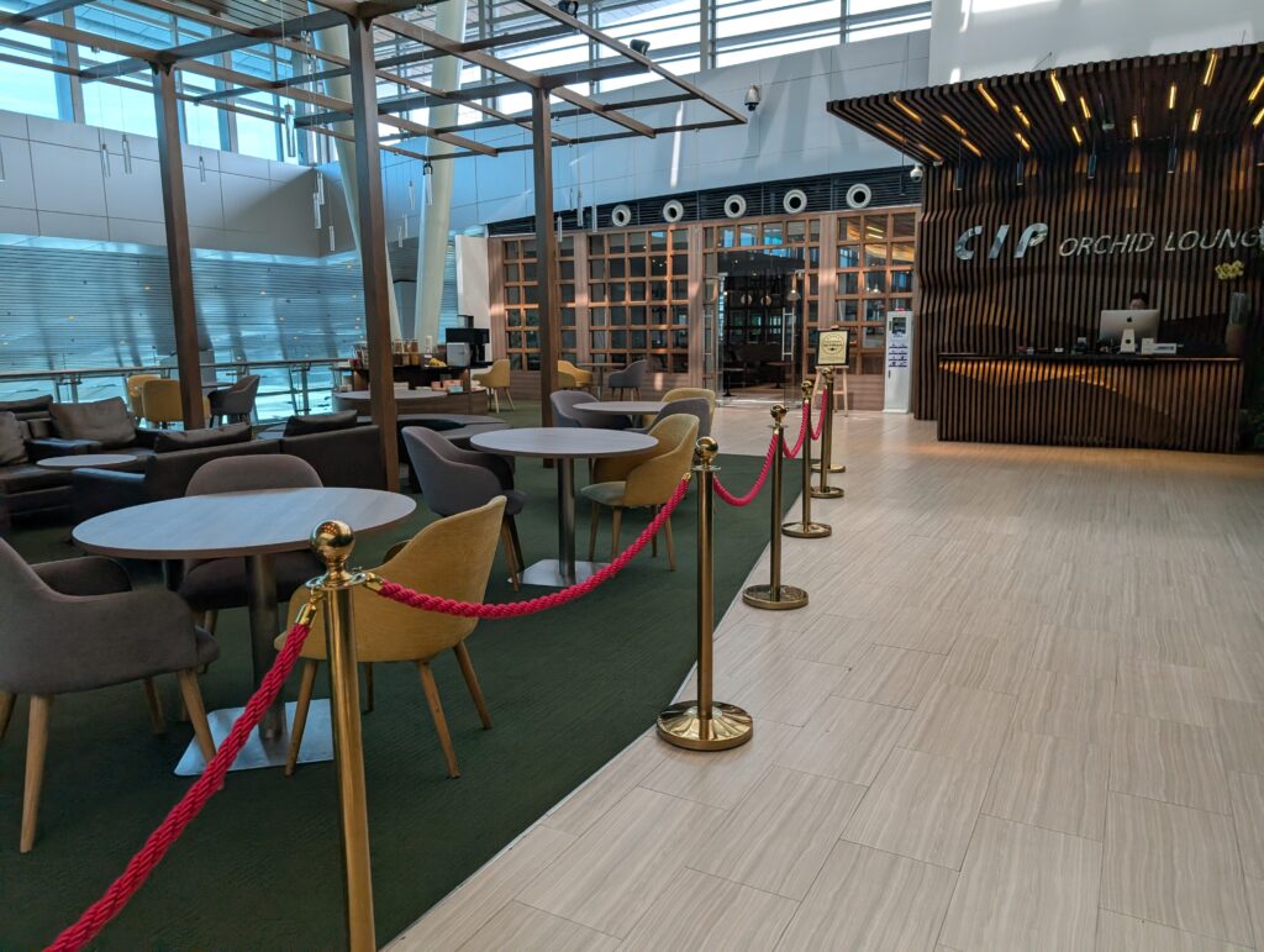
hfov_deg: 71.5
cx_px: 632
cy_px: 476
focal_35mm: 24
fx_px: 878
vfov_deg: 56.9
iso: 62
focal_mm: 6.9
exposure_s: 1/267
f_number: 1.68
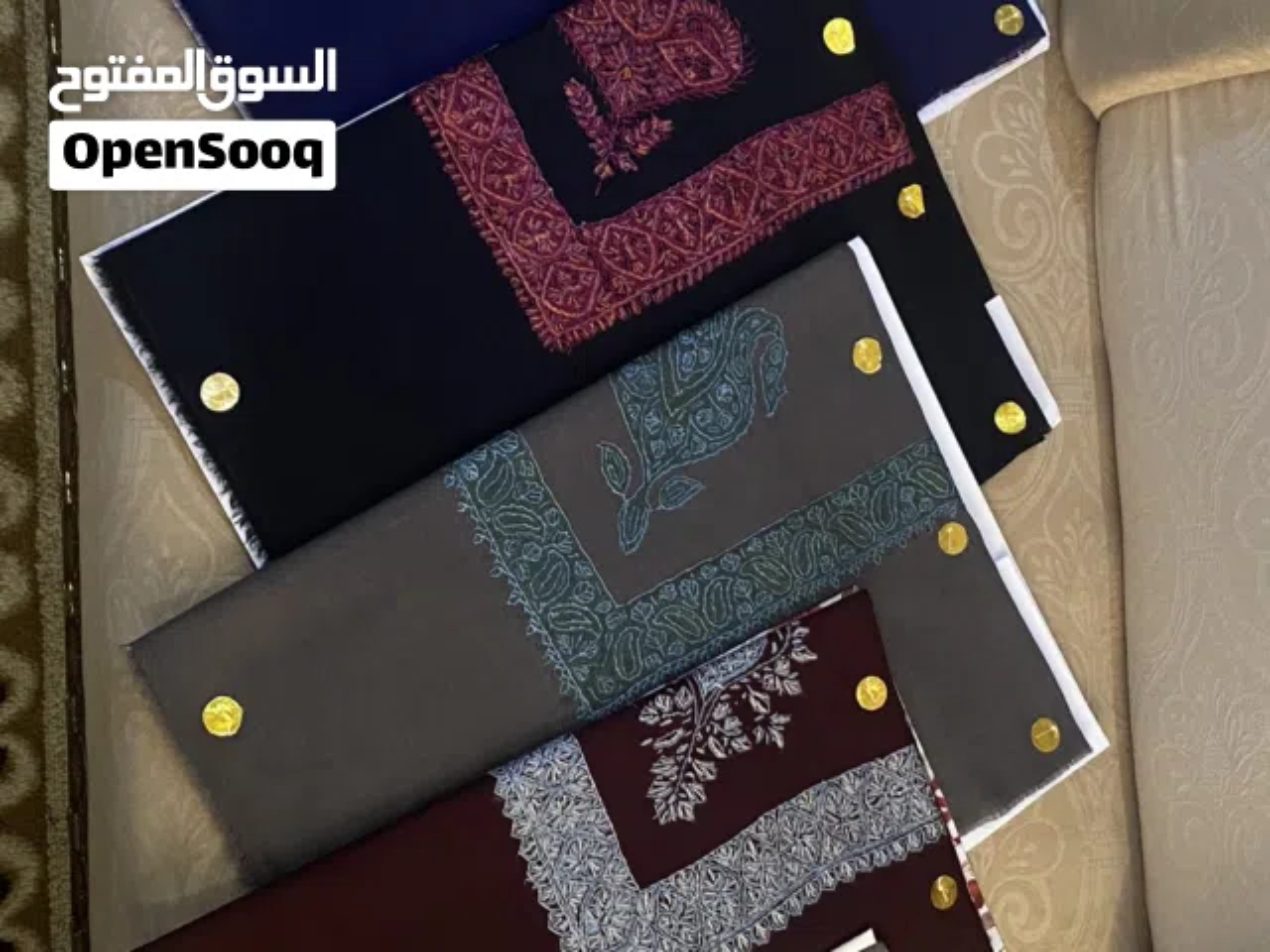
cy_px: 476
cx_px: 635
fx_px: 954
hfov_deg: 67.3
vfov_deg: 53.1
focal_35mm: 26
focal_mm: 4.25
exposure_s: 1/60
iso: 125
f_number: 1.8
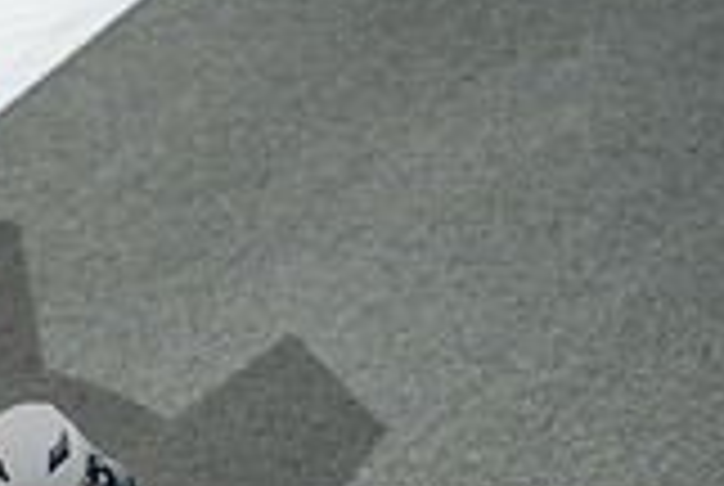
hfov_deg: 1.9
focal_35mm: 1079
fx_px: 21740
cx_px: -49
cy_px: 772
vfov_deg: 1.3
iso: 1000
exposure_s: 1/1250
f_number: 2
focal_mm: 200
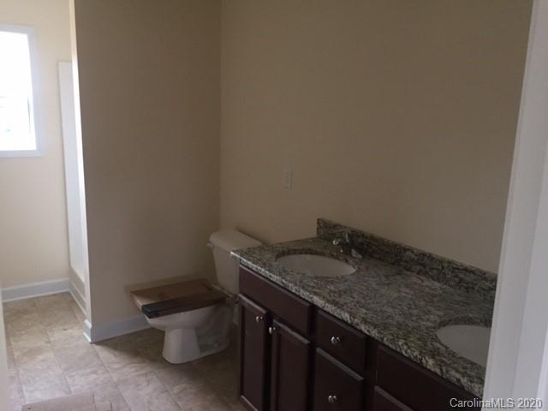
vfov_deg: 48.2
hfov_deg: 61.7
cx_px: 274
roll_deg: -0.3
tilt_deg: -11.3
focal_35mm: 29
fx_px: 459
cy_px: 206
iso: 160
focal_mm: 4.15
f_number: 2.2
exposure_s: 1/30
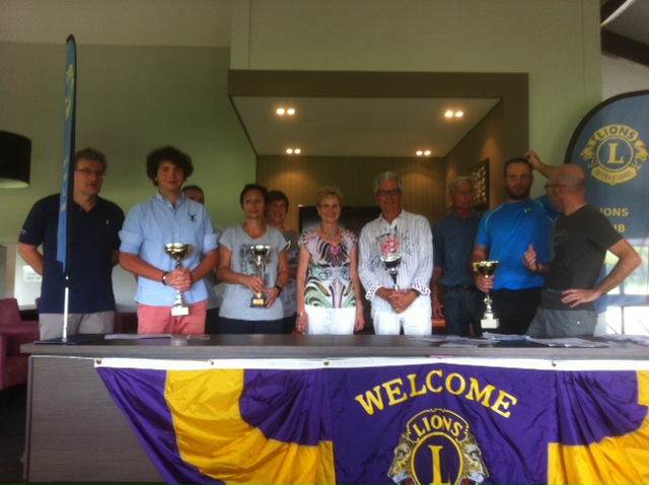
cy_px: 242
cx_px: 324
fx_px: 655
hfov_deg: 52.7
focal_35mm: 35
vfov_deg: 40.6
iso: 80
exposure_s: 1/17
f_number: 2.8
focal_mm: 3.85
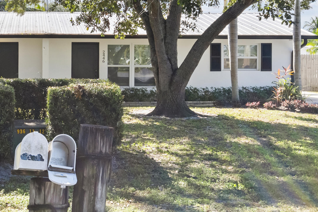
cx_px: 44
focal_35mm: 66
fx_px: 583
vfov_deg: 20.5
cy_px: 55
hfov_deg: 29.5
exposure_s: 1/160
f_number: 10
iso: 1600
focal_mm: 32
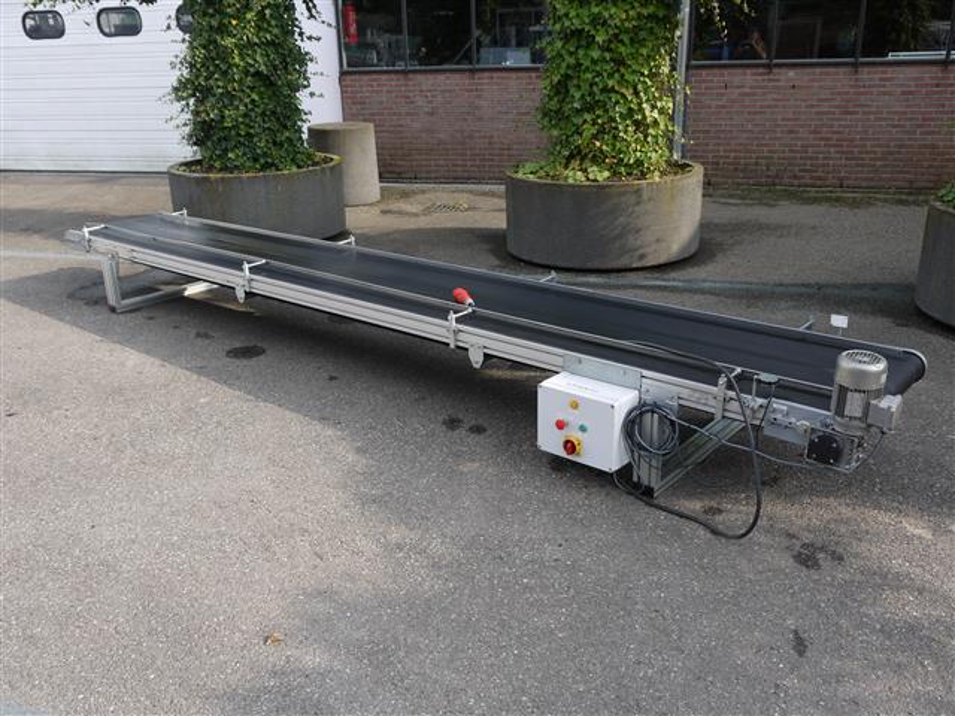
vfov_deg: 44.2
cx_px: 478
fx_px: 883
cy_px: 358
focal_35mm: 32
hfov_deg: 56.8
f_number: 5.6
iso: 100
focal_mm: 16
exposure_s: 1/200
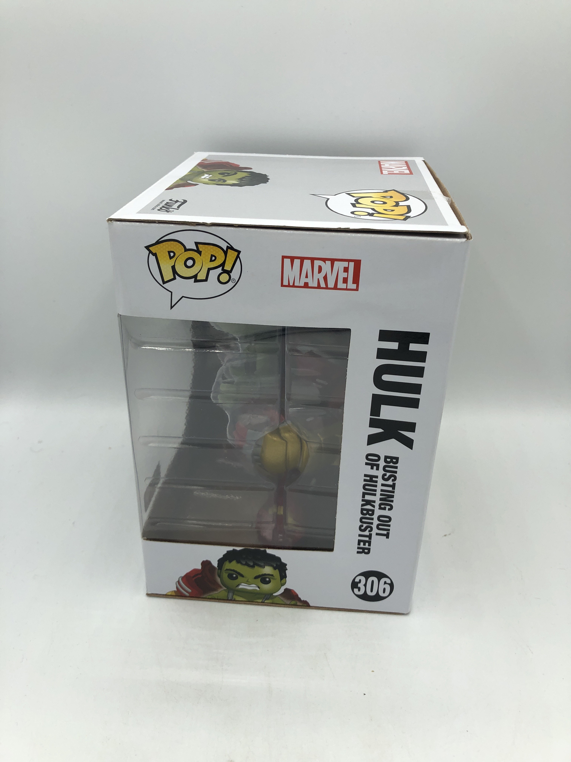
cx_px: 286
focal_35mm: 28
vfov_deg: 63.4
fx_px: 616
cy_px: 381
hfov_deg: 49.7
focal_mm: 4
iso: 20
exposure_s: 1/1066
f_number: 1.8
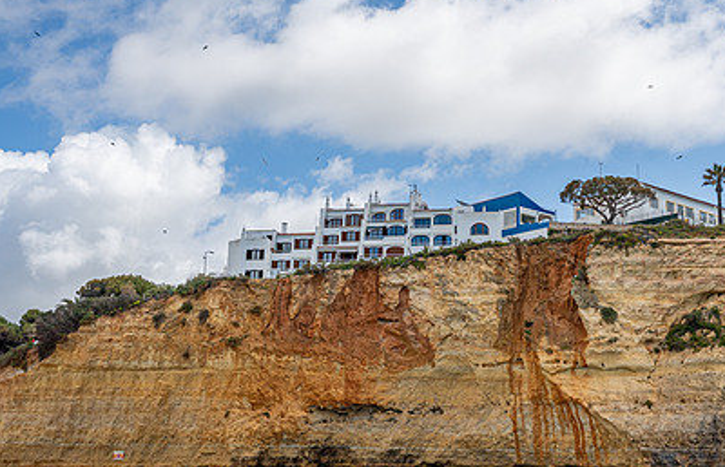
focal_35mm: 54
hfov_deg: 36.7
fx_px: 1077
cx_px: 508
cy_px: 215
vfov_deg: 24.5
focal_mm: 36.4
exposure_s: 1/1250
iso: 100
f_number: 8
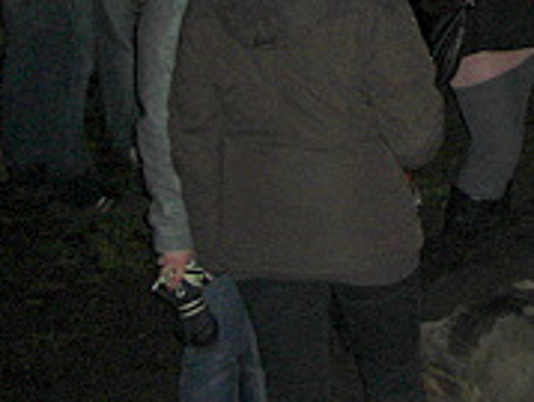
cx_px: 896
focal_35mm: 135
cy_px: -274
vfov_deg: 10.5
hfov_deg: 13.4
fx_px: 2087
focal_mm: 7.9
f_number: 2.8
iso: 200
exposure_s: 1/60
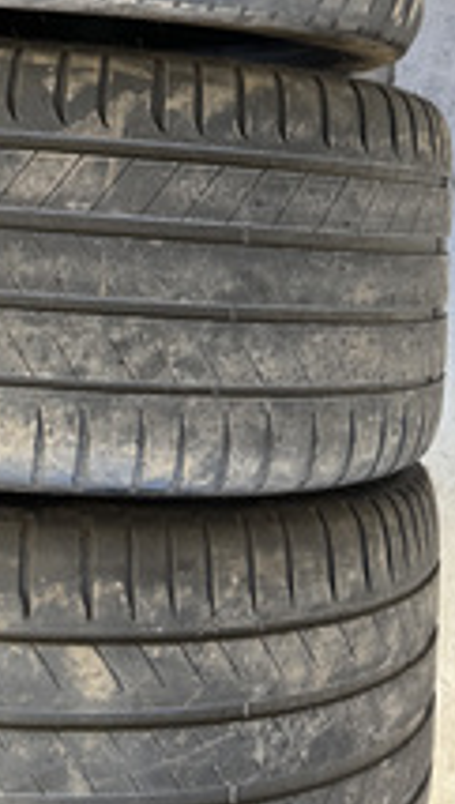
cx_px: 77
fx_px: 1303
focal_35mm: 61
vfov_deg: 32.4
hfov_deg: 19.6
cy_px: 64
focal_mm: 6.76
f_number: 1.78
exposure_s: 1/136
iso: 80
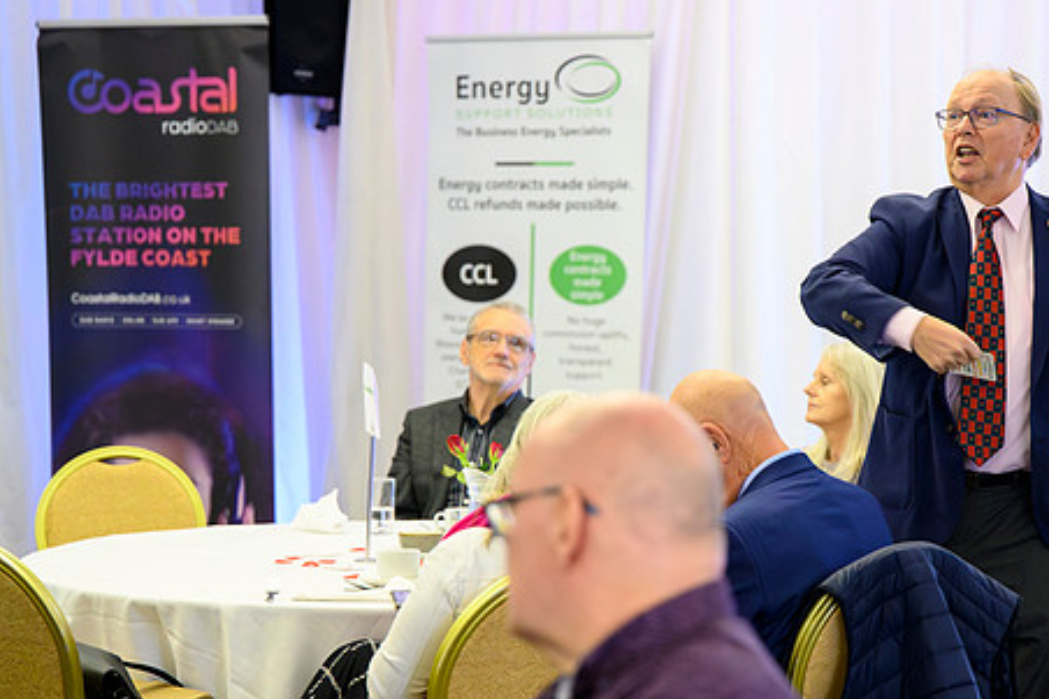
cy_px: 350
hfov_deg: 20.2
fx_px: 2942
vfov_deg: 13.5
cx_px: 692
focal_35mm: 101
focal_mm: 75
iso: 12800
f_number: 2.8
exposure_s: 1/200
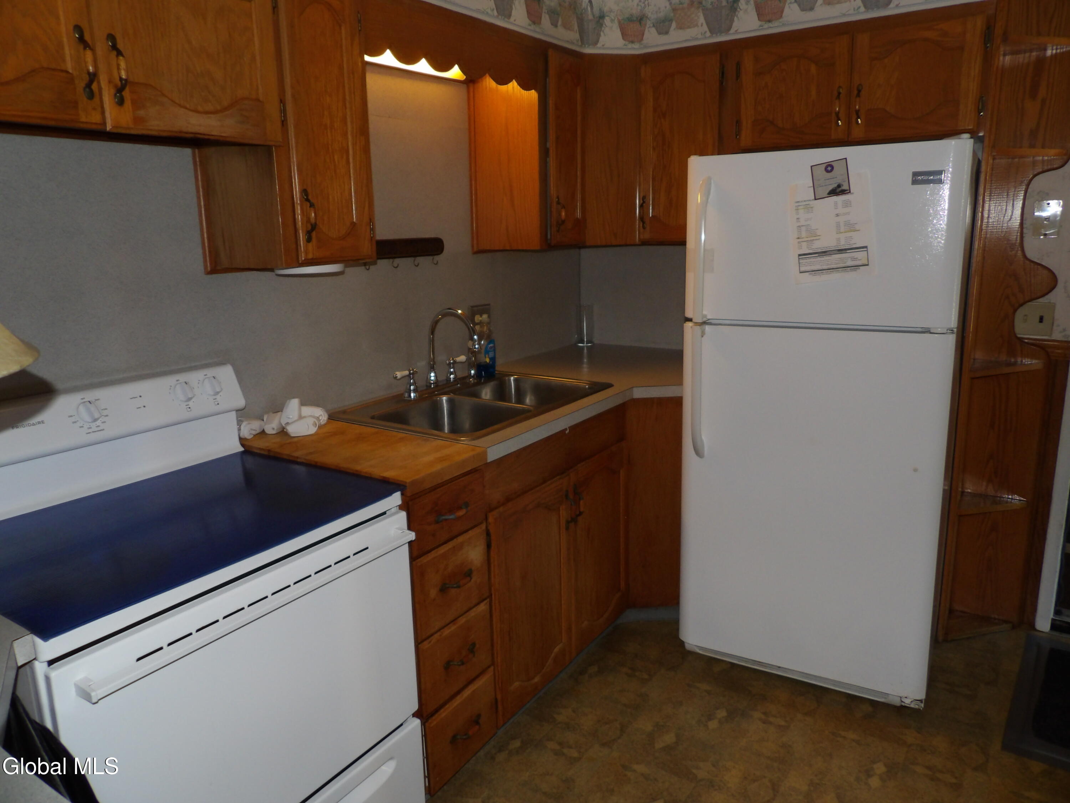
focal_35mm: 24
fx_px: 742
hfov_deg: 71.6
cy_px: 402
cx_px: 535
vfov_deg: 56.8
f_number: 2.8
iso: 200
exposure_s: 1/33
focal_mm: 4.3
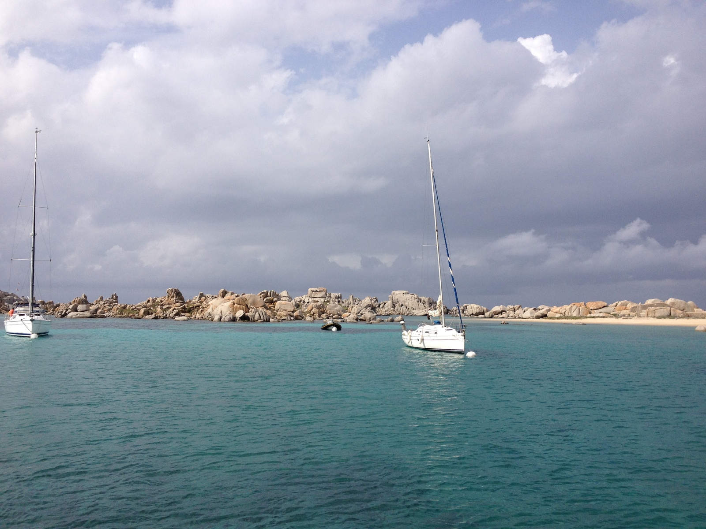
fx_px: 714
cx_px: 353
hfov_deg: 52.6
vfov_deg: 40.7
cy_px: 264
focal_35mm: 35
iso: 64
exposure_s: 1/3067
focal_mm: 4.28
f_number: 2.4
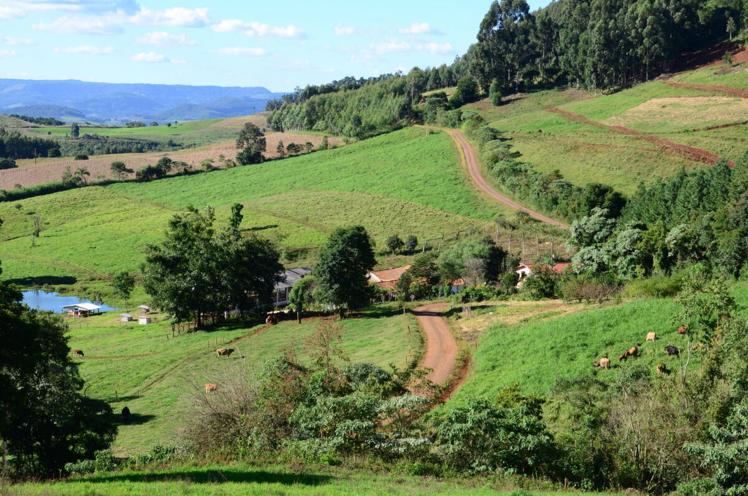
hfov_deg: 29.3
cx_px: 374
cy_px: 248
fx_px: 1431
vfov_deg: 19.6
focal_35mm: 69
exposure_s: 1/320
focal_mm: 46
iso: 320
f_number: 8
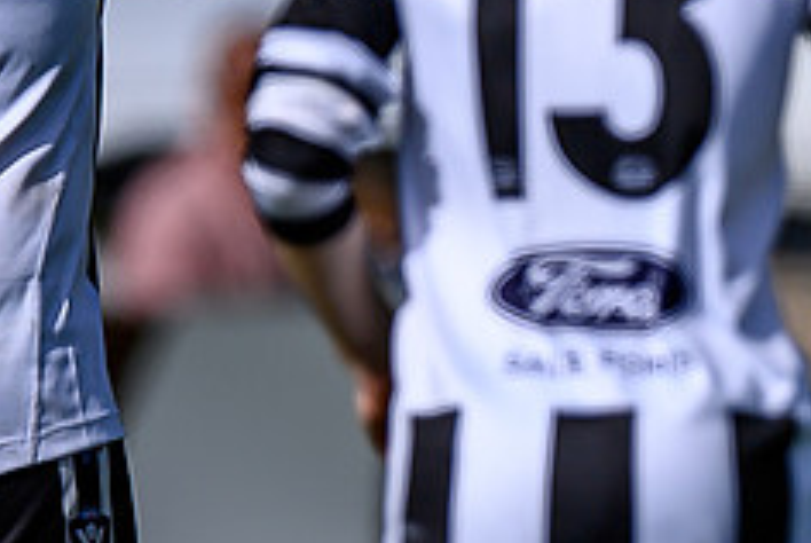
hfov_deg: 0.7
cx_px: 1029
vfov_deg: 0.5
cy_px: 199
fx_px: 66087
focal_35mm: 2930
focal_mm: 500
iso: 110
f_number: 4
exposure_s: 1/2500
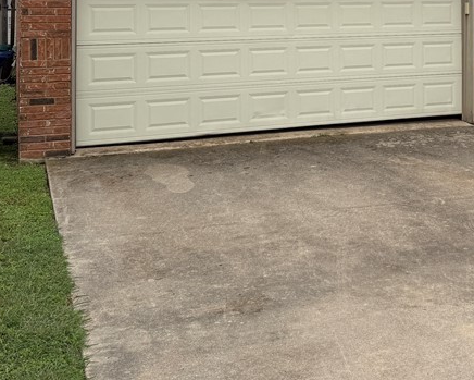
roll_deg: -0.5
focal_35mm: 55
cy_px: -3
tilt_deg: +0.9
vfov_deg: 26.1
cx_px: 379
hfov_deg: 33.2
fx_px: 772
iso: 80
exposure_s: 1/4975
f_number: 1.78
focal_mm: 6.76
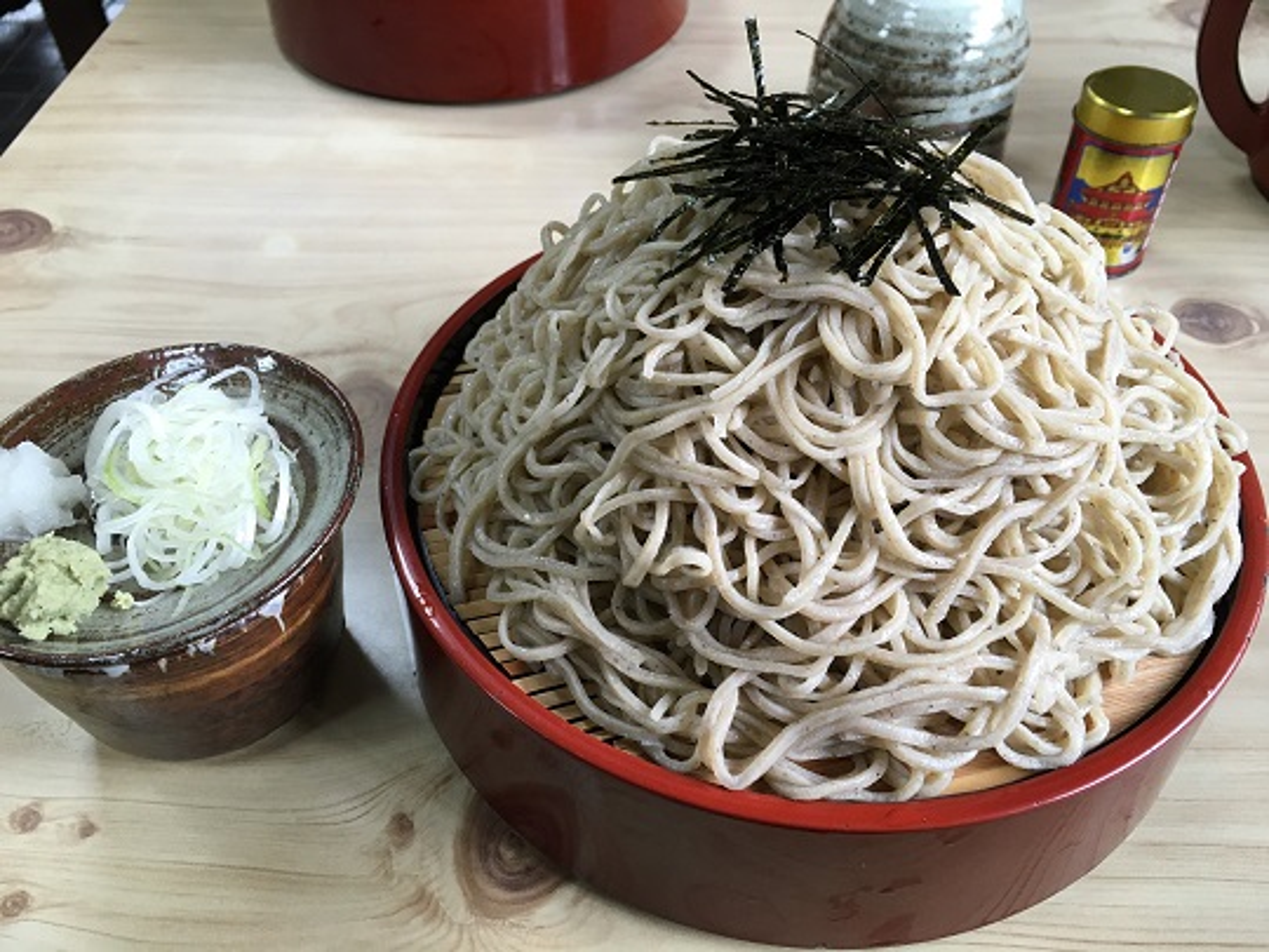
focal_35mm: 29
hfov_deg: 61.7
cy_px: 476
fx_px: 1063
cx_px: 634
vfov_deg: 48.2
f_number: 2.2
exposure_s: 1/30
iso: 40
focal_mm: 4.15
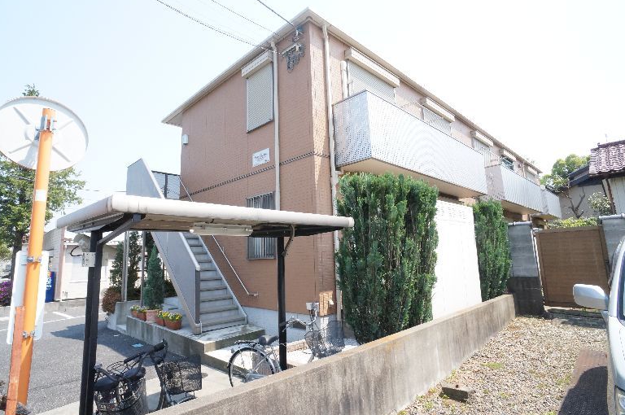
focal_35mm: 25
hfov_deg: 71.6
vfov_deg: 51.2
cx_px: 306
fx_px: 433
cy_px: 208
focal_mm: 16
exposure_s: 1/500
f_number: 11
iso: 1600
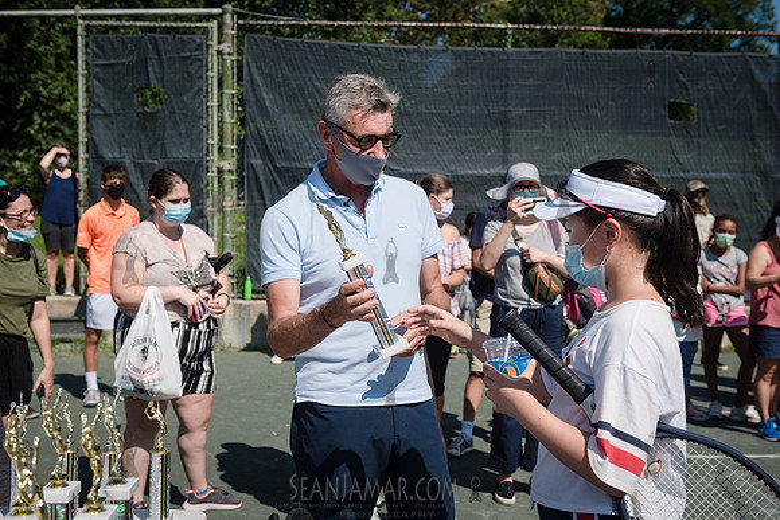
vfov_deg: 28.1
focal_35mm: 48
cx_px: 390
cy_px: 260
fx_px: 1040
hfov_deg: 41.1
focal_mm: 48
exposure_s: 1/1600
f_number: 5.6
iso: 125
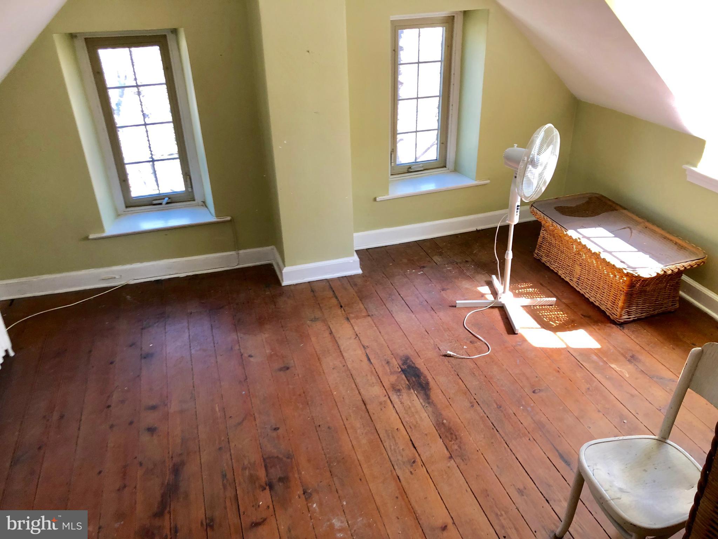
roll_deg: +1.8
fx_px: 581
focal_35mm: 28
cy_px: 270
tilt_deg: -27.9
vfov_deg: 49.7
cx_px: 359
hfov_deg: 63.4
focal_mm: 4
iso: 40
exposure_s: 1/24
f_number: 1.8
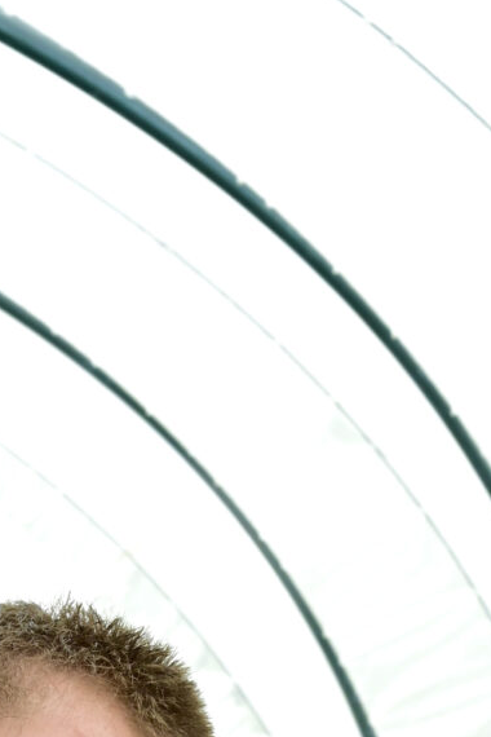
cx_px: -343
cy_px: 1545
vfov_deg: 8.2
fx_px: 4869
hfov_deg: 5.7
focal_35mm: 238
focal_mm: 53
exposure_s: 1/125
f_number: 13
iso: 640
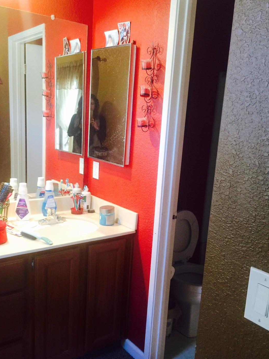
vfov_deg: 53.8
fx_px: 352
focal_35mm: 34
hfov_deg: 41.8
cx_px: 126
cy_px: 202
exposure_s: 1/15
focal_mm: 4.15
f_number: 2.2
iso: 64
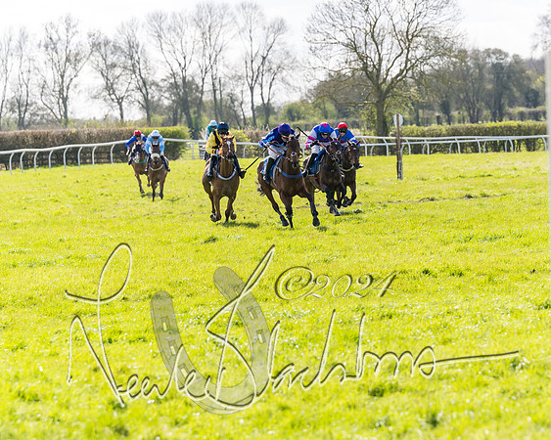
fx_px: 3435
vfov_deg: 7.3
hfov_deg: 9.2
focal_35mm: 211
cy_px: 220
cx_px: 331
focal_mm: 125
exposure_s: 1/2000
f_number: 4
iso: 400
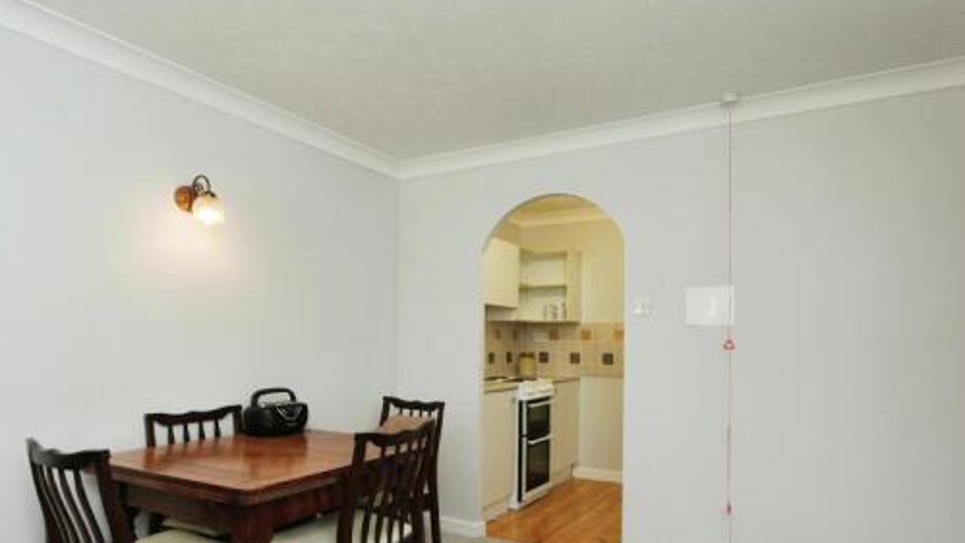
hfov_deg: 79.2
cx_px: 533
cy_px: 341
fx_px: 581
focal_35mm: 23
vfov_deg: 49.6
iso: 400
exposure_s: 1/160
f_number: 4
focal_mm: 11
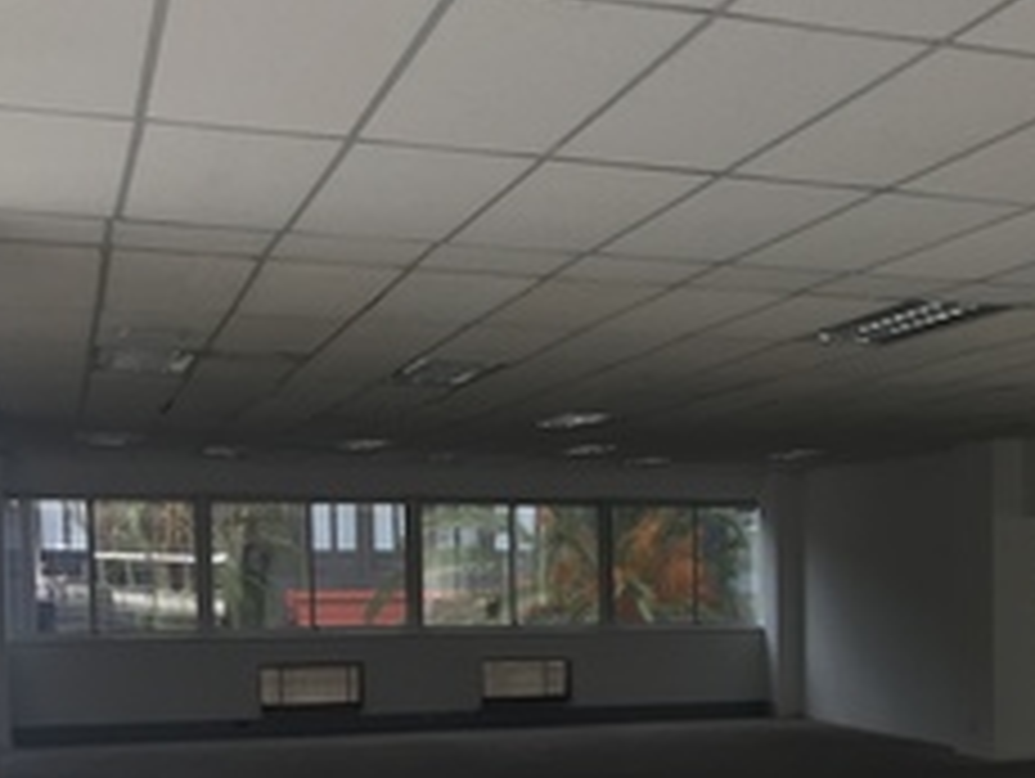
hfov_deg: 29.2
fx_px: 1886
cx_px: 968
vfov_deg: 22.8
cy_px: 677
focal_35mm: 63
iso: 50
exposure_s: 1/100
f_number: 2.2
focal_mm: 4.15
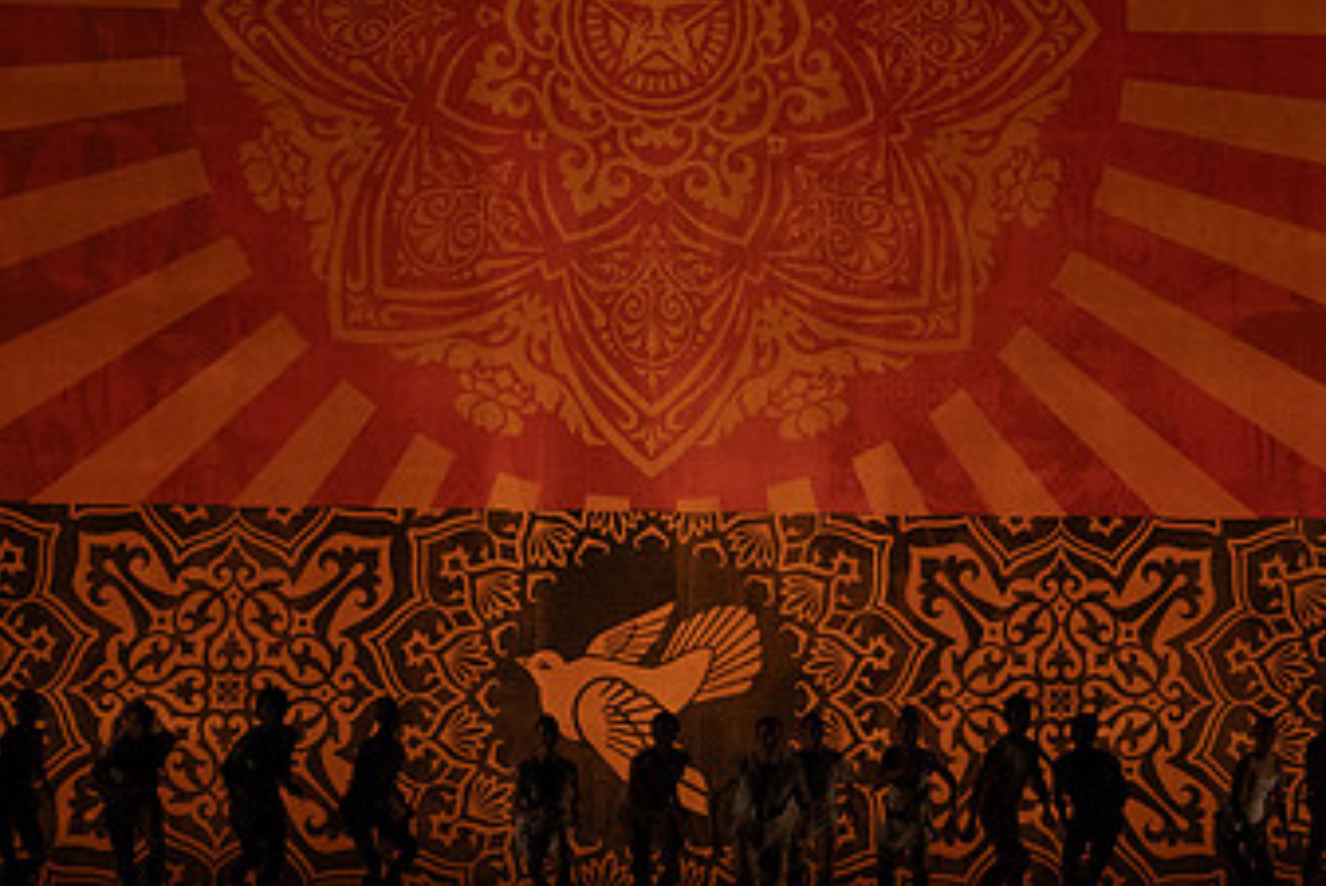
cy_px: 380
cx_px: 795
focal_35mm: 172
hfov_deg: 11.9
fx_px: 6338
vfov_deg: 8.0
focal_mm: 100
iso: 6400
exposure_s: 1/400
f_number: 6.3
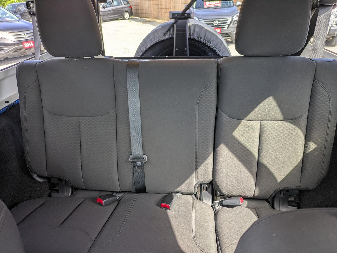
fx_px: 243
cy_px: 126
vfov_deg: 54.9
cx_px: 168
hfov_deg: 69.4
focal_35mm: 25
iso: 68
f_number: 1.89
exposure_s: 1/100
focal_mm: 5.43
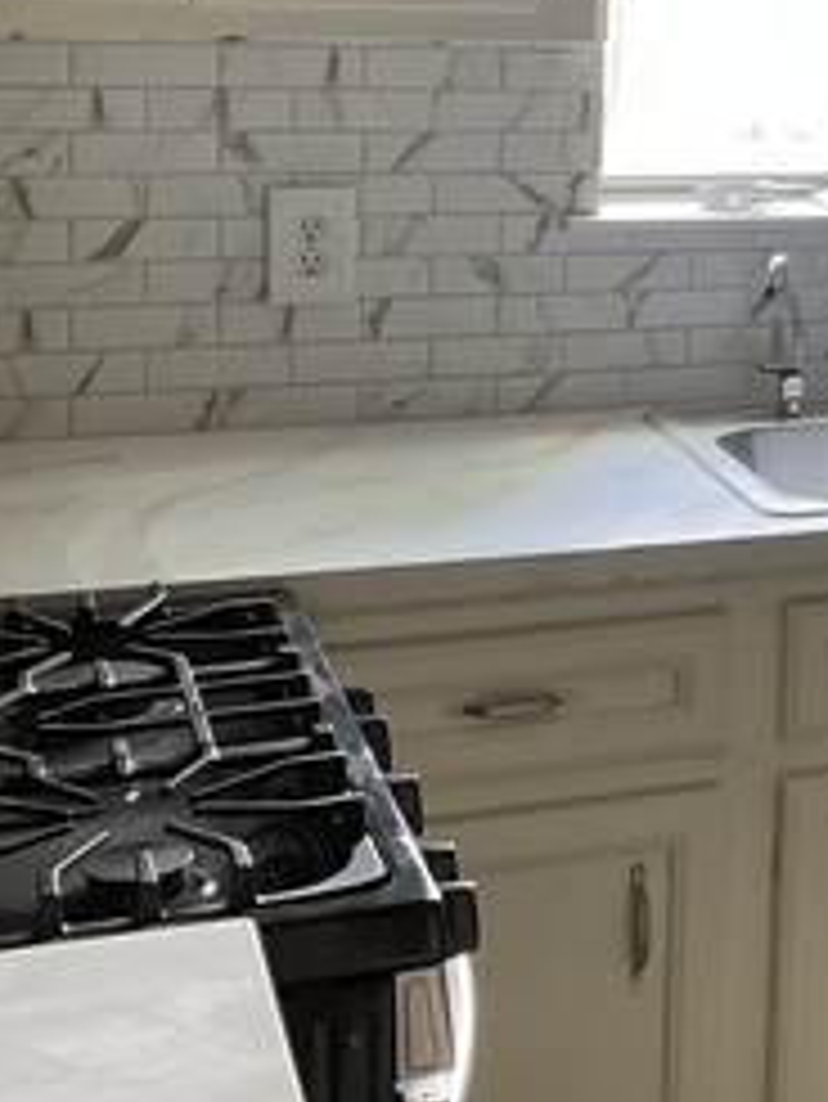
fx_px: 2517
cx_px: 1316
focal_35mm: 79
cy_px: 157
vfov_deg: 24.2
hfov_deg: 16.6
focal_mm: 3
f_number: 1.8
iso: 80
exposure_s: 1/60
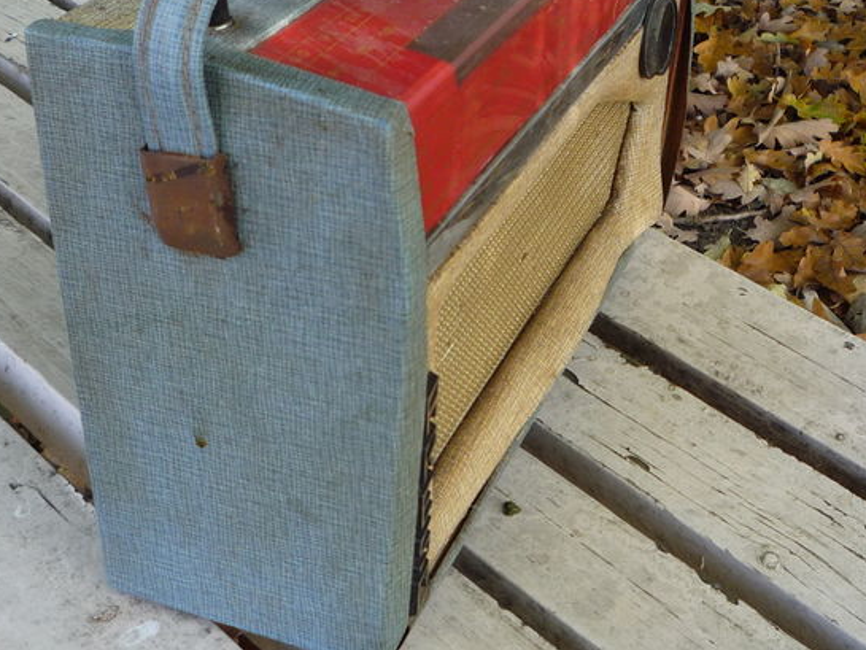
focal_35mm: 55
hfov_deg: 34.6
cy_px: 205
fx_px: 1376
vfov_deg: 26.4
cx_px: 570
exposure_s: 1/30
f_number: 3.3
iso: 100
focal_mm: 5.2
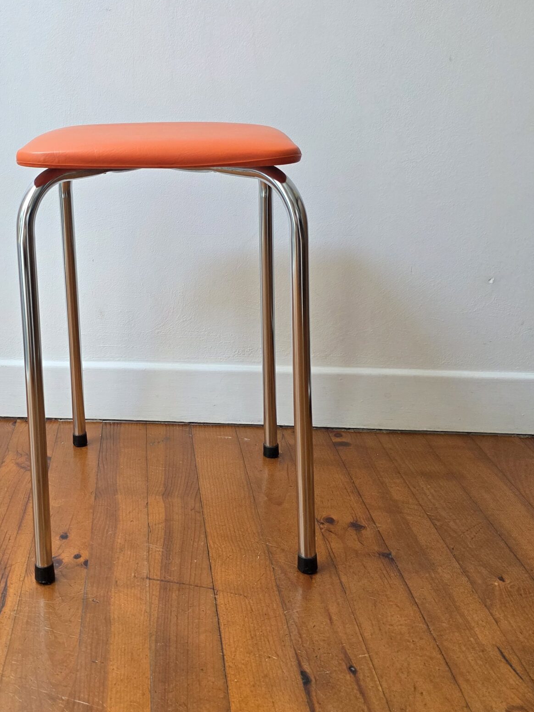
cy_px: 341
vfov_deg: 49.0
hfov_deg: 36.9
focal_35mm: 38
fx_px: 781
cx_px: 139
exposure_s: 1/180
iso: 200
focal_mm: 6.3
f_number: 1.7
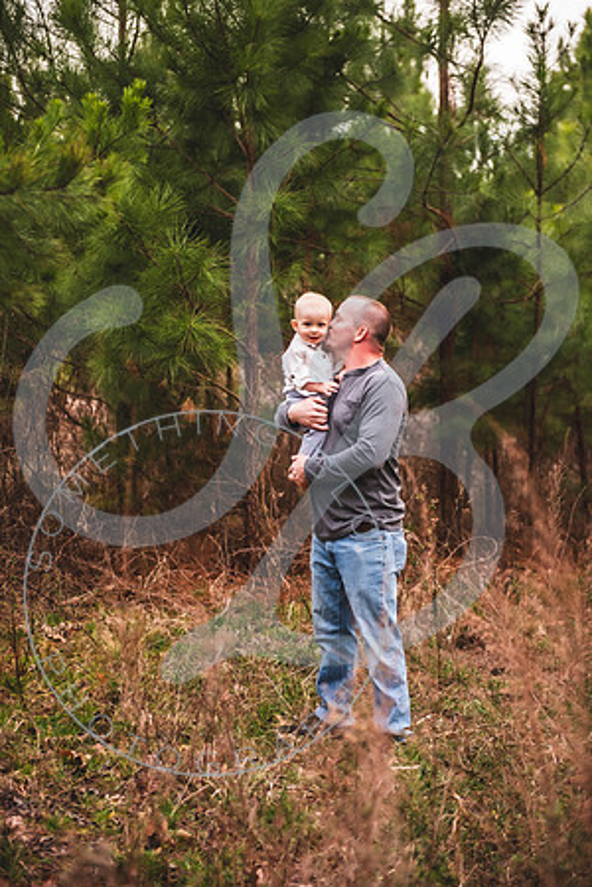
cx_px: 296
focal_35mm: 70
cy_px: 444
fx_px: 1727
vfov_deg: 28.8
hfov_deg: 19.5
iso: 400
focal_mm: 70
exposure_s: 1/250
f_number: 2.8
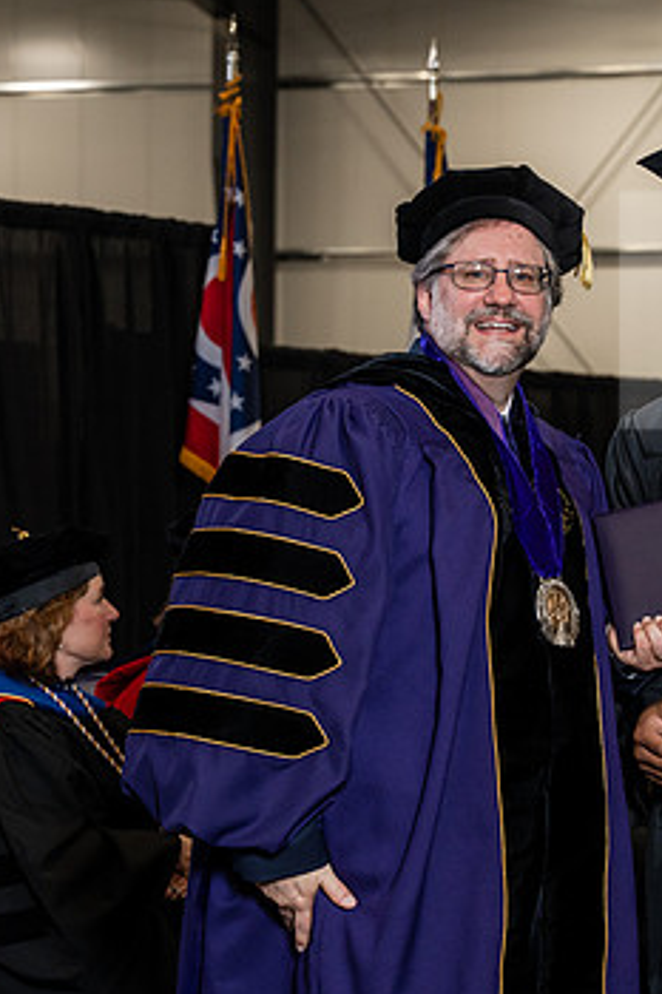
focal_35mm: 116
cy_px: 535
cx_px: 534
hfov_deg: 11.8
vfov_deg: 17.6
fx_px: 3203
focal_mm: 70
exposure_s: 1/200
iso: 1250
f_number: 5
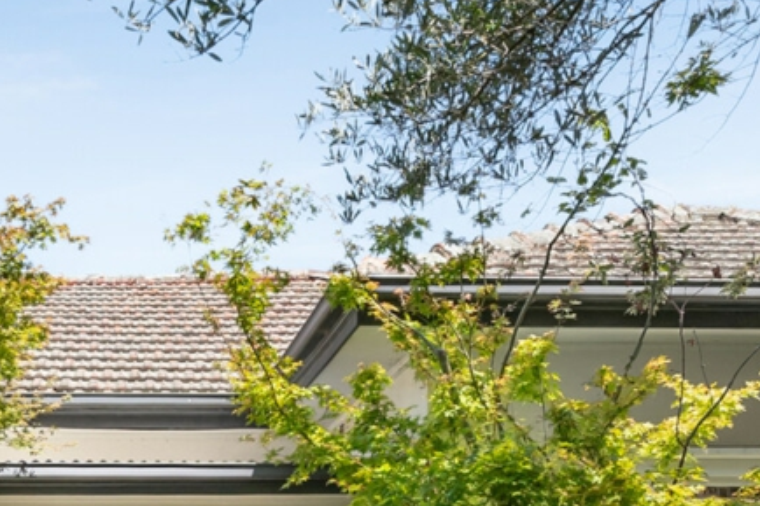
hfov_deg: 33.4
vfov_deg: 21.2
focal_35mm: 59
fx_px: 1245
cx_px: 207
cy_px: 620
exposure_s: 1/250
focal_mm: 16
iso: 400
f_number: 9
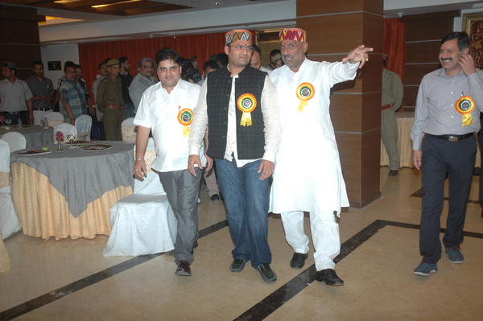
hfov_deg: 51.3
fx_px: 503
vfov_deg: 35.4
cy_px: 160
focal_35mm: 38
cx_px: 242
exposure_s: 1/60
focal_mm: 25
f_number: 4.5
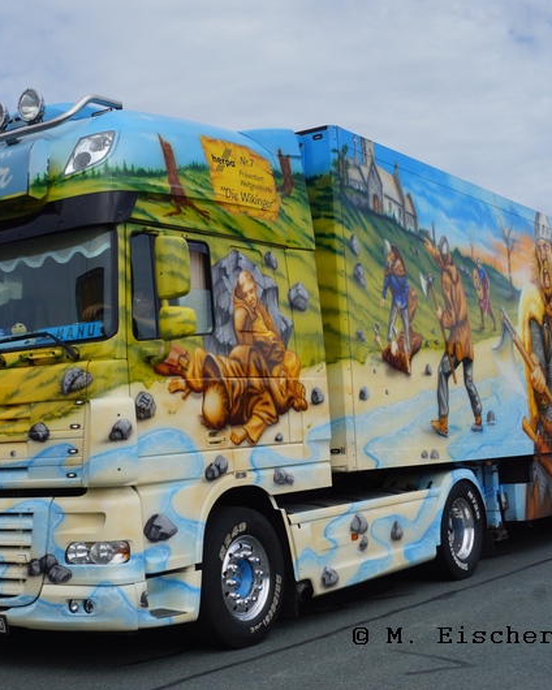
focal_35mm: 51
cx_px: 242
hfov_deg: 29.7
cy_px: 344
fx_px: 1041
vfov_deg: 36.7
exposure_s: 1/200
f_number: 13
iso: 100
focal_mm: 24
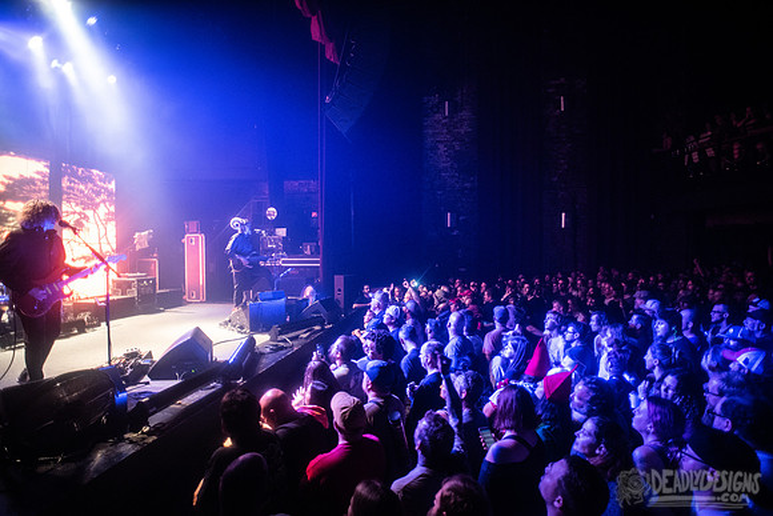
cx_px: 386
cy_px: 258
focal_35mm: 20
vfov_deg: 62.0
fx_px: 430
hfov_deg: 84.0
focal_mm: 20
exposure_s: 1/100
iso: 4000
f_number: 3.2
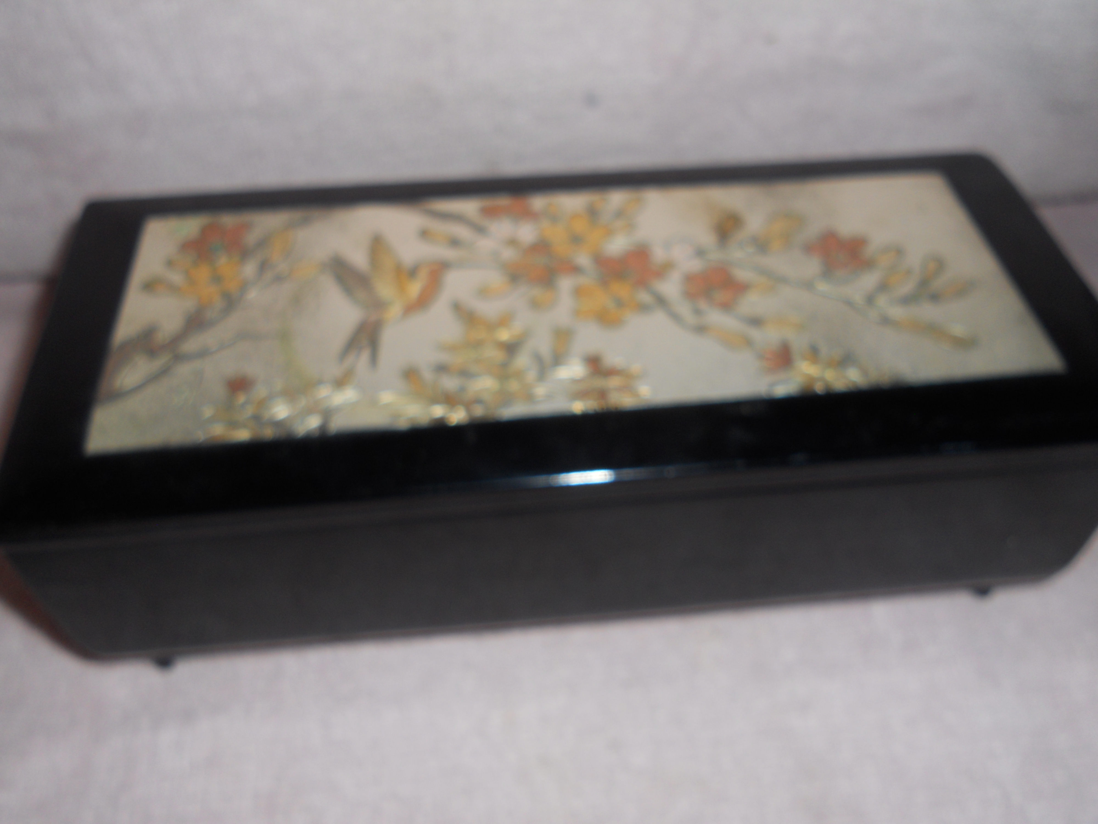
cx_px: 549
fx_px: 1015
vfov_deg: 44.2
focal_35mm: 32
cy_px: 412
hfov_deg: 56.8
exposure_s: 1/25
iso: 80
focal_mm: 5.8
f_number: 8.8
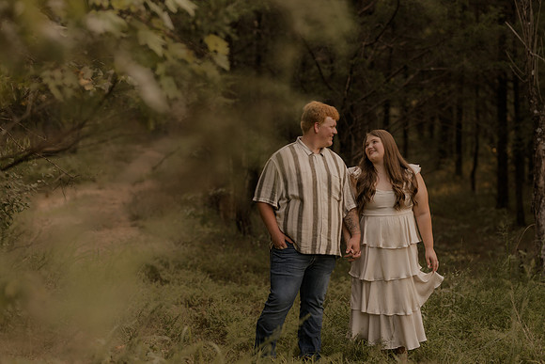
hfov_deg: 23.4
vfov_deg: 15.7
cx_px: 272
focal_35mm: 87
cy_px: 182
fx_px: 1316
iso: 100
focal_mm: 85
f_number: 2
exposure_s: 1/160
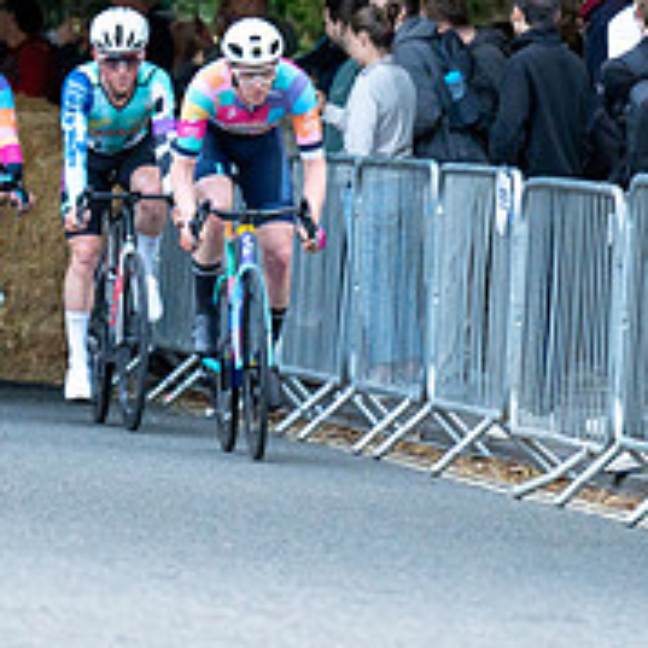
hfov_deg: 3.2
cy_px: 65
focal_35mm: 550
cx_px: 353
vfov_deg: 3.2
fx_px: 11648
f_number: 2.8
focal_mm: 153
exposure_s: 1/1000
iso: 2500
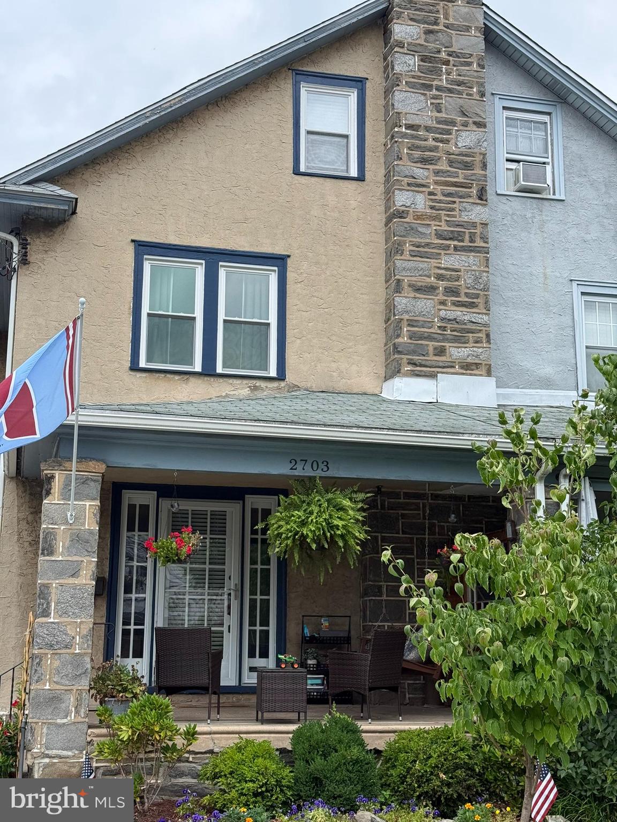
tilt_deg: +13.7
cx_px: 308
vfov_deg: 39.7
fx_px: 1141
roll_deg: -0.8
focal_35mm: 48
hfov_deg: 30.3
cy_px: 411
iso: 64
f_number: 1.78
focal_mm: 6.76
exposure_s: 1/2494
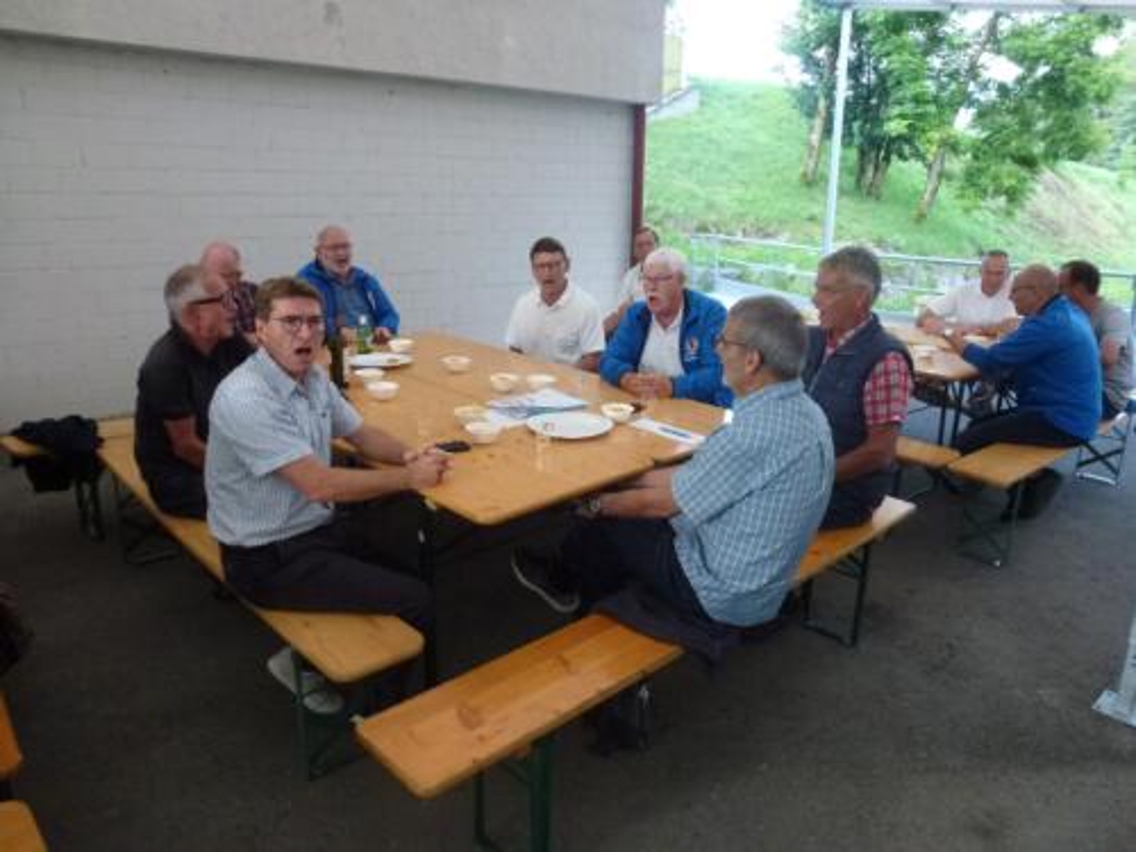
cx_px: 568
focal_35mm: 24
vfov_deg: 56.8
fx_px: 788
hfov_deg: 71.6
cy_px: 426
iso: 400
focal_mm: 4.3
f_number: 3.3
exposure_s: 1/60
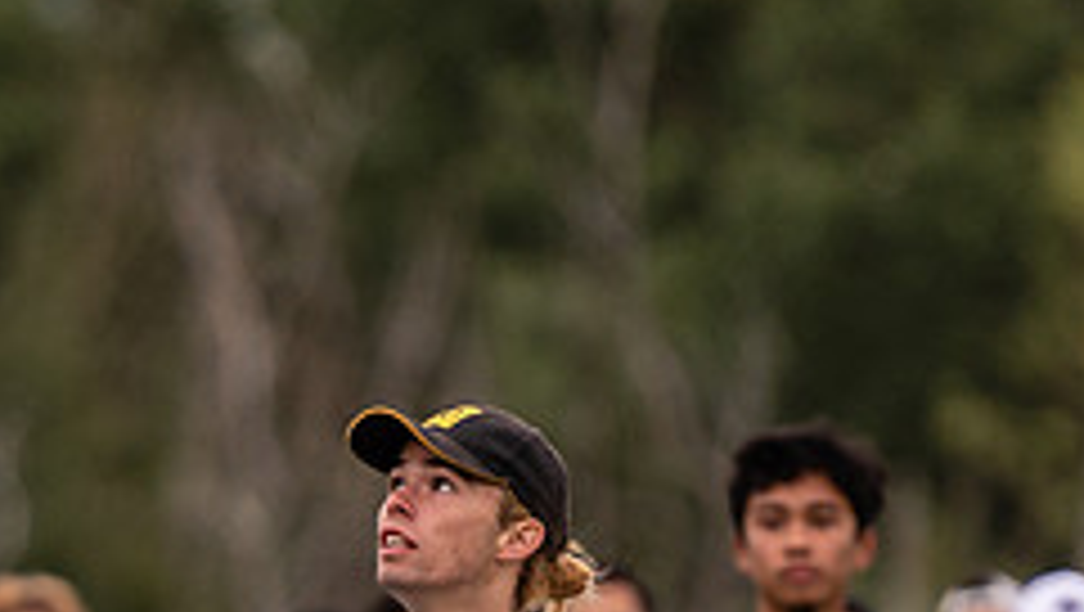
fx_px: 35554
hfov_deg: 1.7
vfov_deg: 1.0
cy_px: 788
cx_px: 264
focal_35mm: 1236
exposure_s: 1/1000
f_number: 2.8
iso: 100
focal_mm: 200
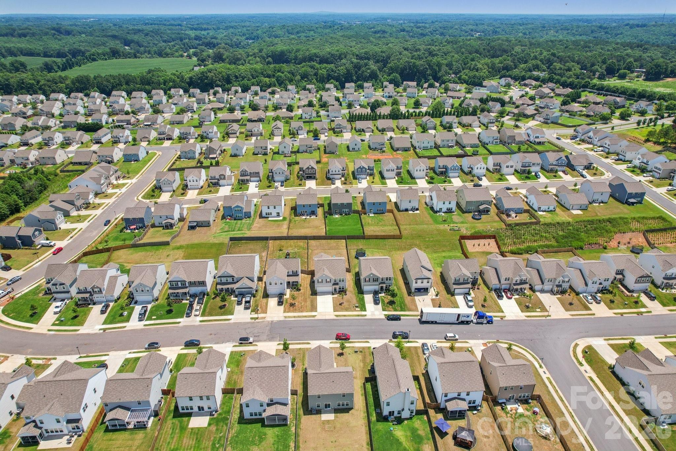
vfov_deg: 57.2
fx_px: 413
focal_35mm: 22
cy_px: 226
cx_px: 338
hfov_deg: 78.6
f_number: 2.8
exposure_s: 1/1500
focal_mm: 8.38
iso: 100
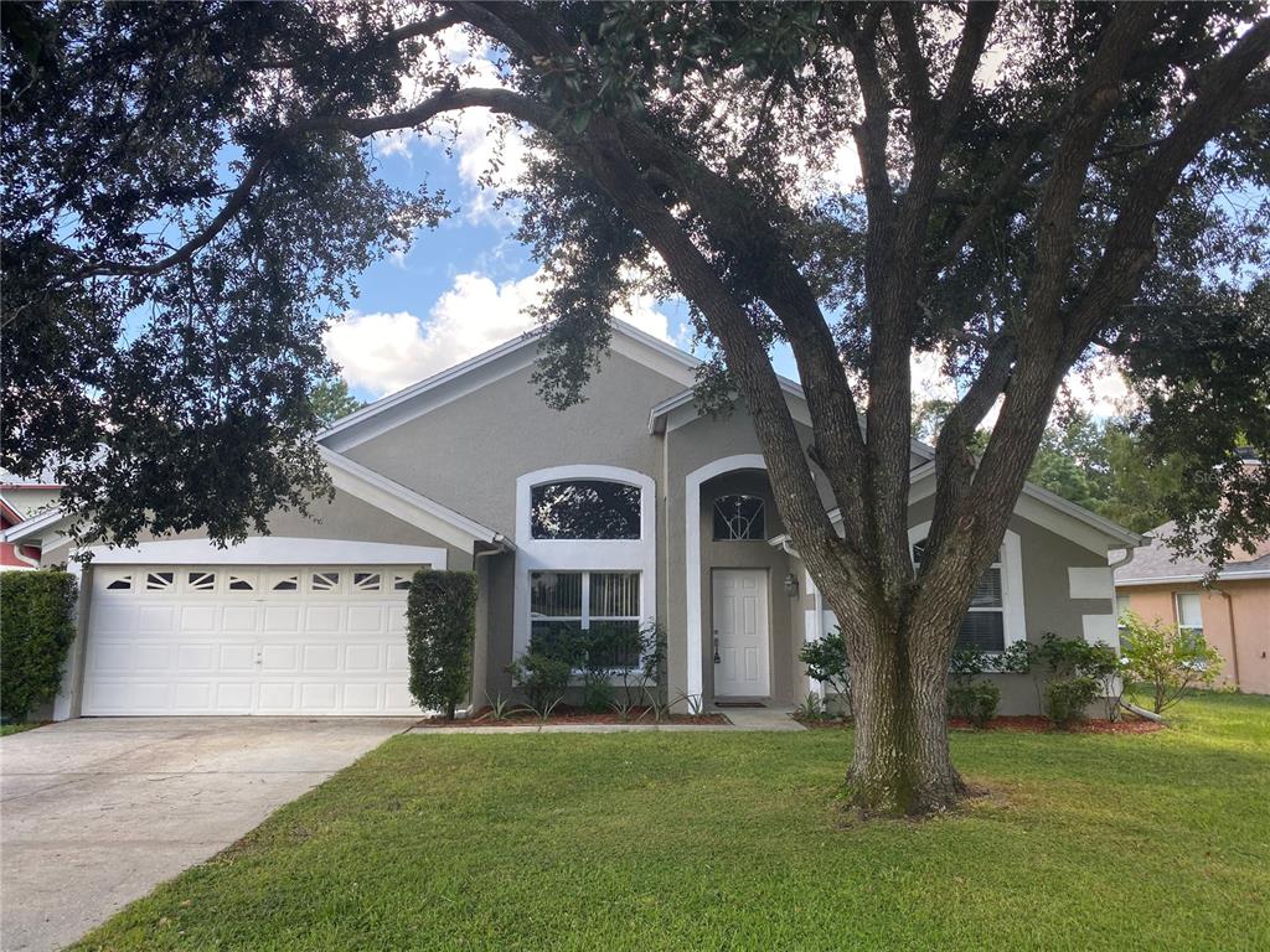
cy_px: 476
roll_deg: -0.8
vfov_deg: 53.1
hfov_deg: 67.3
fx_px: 954
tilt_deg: +9.2
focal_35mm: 26
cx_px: 635
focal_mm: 4.25
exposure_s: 1/447
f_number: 1.8
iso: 32
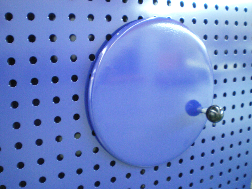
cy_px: 93
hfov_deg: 47.9
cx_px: 125
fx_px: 284
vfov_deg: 36.8
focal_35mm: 39
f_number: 3.1
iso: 400
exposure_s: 1/6
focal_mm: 6.3
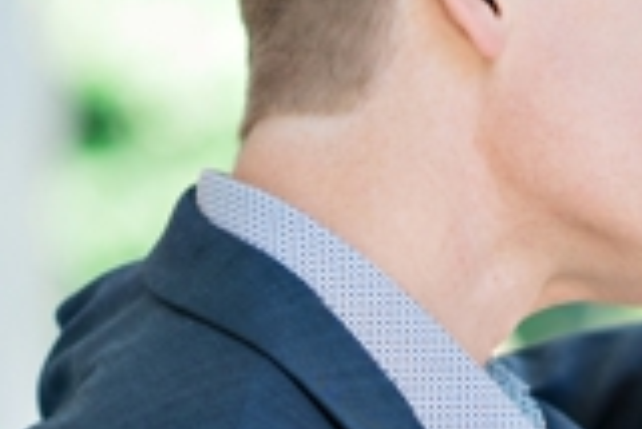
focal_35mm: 478
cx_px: 1192
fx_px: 8532
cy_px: 527
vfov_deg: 2.9
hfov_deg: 4.3
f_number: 2.2
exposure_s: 1/500
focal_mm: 85
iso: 200
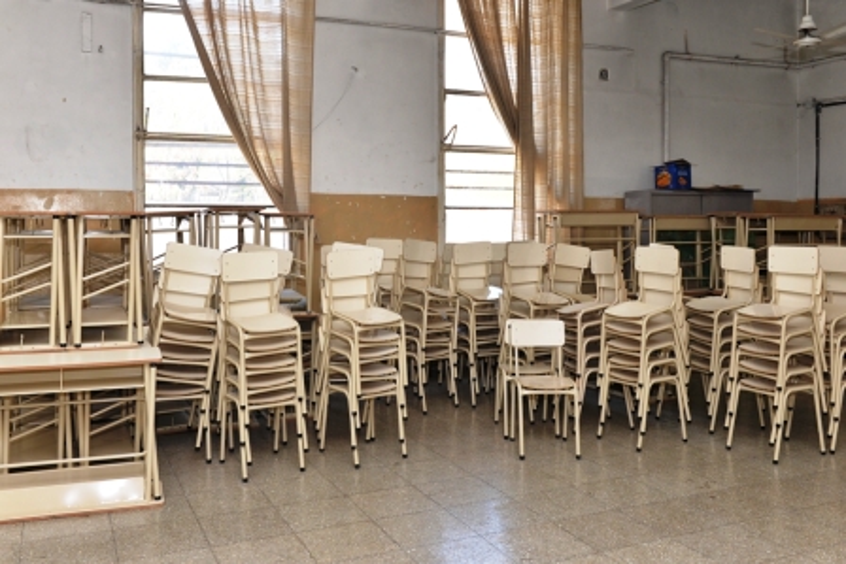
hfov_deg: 63.6
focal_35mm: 29
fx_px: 682
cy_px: 282
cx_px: 423
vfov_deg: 45.0
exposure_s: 1/60
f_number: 7.1
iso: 800
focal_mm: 29
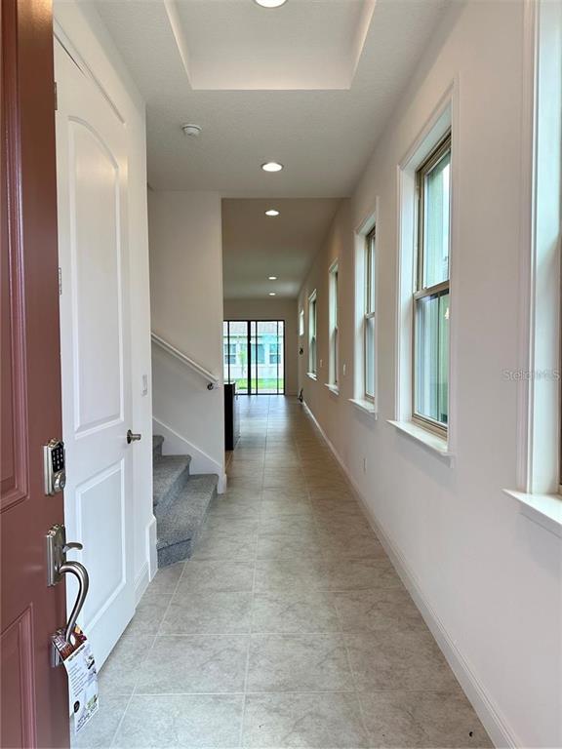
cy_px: 374
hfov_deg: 56.8
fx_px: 520
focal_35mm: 24
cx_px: 281
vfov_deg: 71.6
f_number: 1.78
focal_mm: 6.86
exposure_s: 1/164
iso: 80
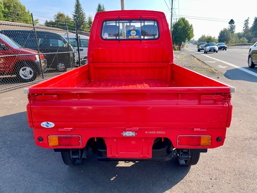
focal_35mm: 25
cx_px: 128
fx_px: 186
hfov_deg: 69.4
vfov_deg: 54.9
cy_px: 96
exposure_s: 1/592
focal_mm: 5.1
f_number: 1.6
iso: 32
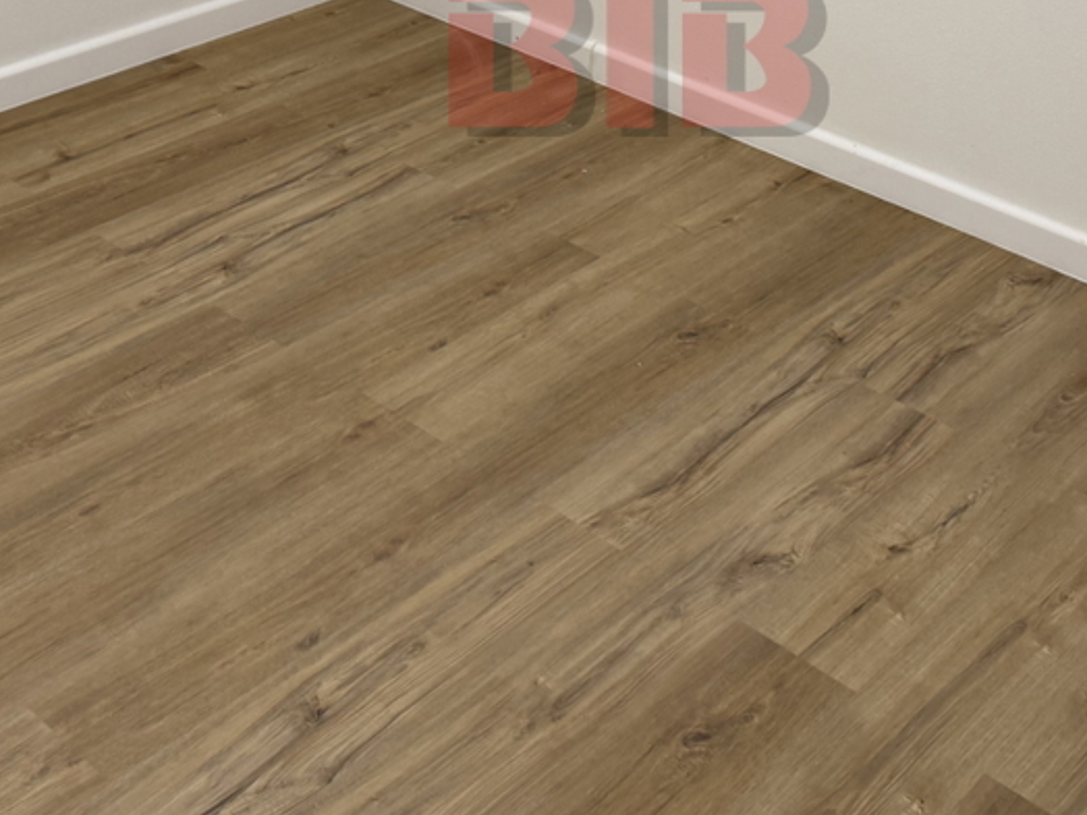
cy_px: 52
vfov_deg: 25.6
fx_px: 1727
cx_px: 639
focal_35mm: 55
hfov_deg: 34.8
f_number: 1.78
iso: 125
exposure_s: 1/50
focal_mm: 6.76
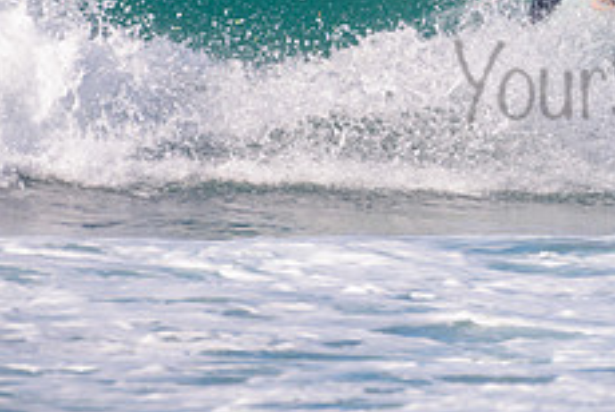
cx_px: 555
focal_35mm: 1544
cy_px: -58
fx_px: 26410
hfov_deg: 1.3
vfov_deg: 0.9
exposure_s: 1/1000
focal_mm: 500
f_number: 5.6
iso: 280
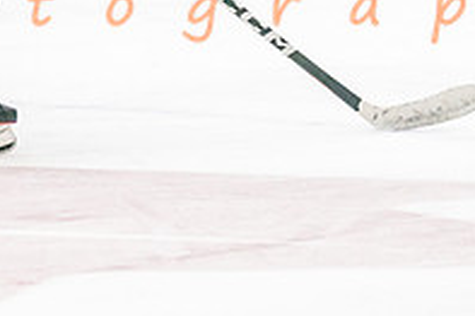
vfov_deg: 2.5
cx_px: 42
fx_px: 7264
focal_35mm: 551
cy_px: -12
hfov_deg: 3.7
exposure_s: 1/1250
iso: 3200
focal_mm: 133
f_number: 2.8
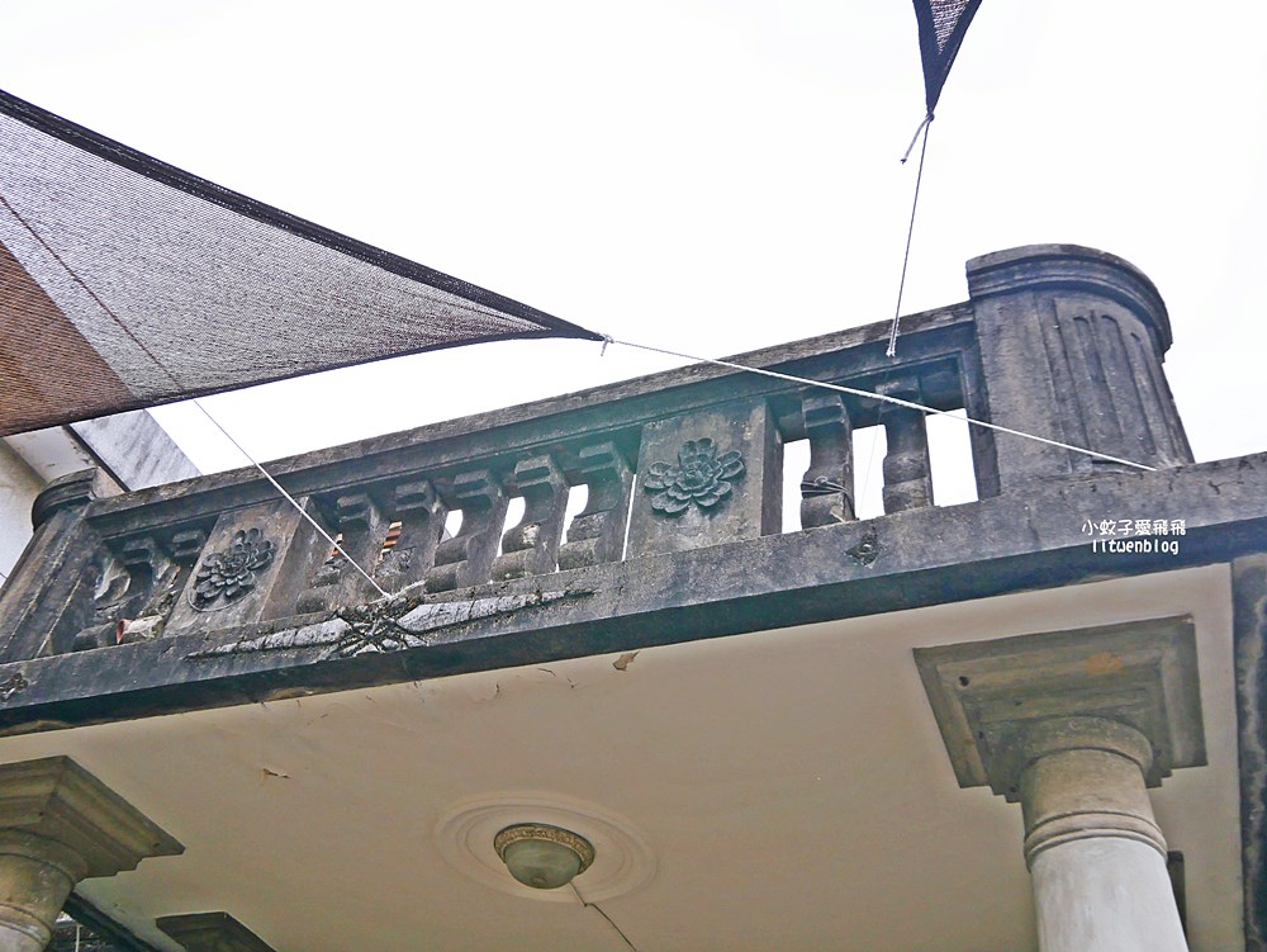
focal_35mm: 32
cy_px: 476
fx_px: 1172
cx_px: 634
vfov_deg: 44.2
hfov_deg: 56.8
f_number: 4
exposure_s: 1/200
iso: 200
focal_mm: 16
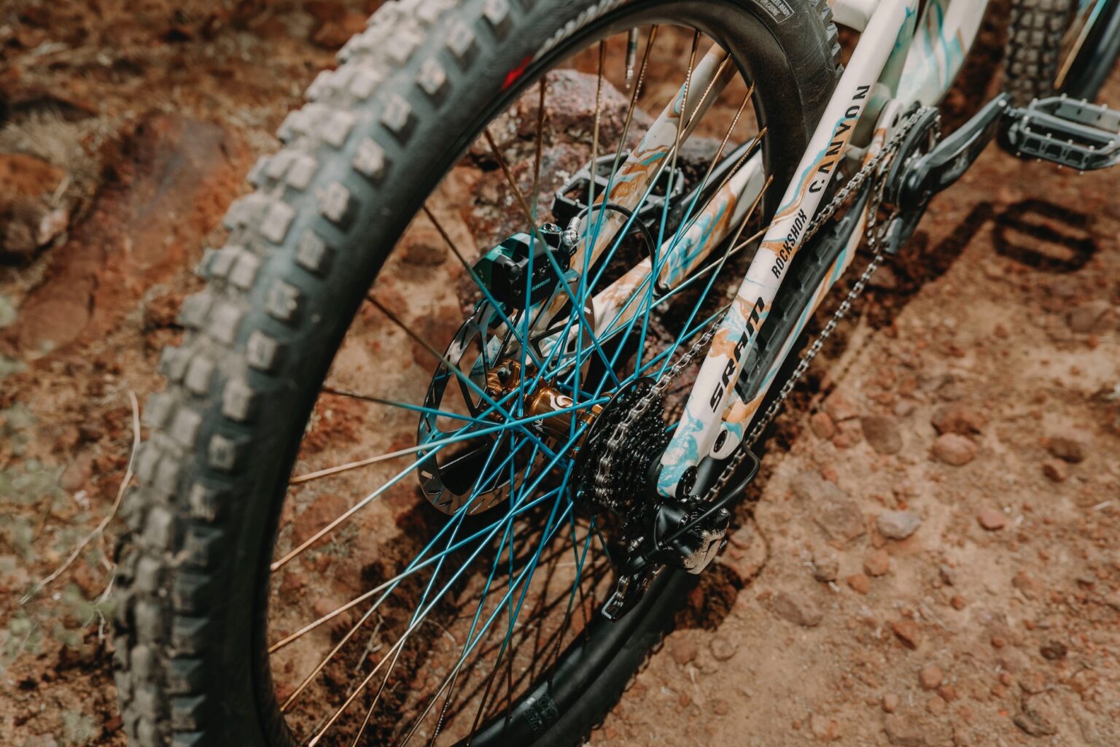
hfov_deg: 54.4
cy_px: 374
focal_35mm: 35
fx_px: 1089
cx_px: 560
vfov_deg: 37.9
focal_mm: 35
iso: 500
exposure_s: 30
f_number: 3.2
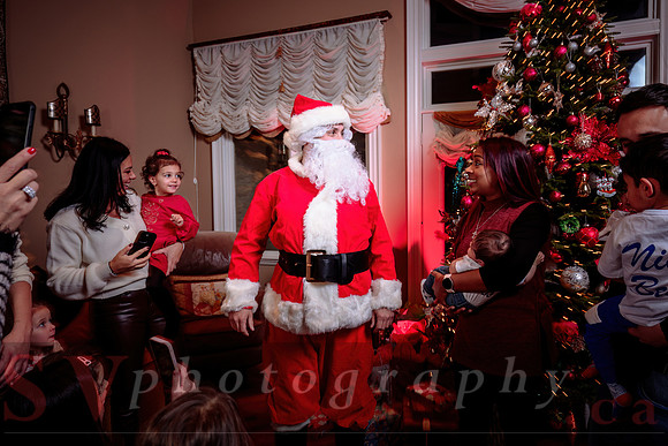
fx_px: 445
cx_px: 334
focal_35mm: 24
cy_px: 223
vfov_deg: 53.2
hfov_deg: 73.7
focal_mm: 24
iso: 200
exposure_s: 1/60
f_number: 5
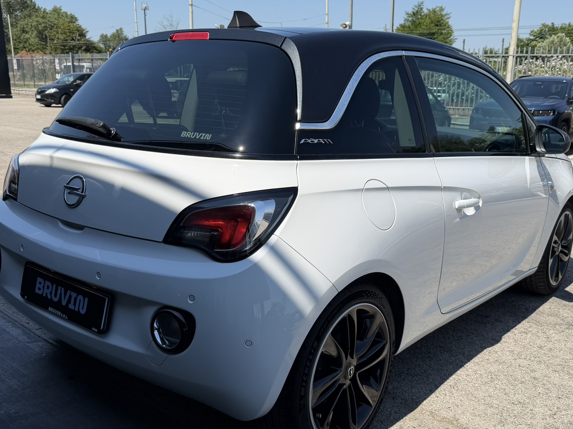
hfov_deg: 52.6
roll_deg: -1.2
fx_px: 579
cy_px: 240
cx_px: 310
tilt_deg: -15.4
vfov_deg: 40.6
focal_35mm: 35
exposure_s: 1/5319
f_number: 1.78
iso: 80
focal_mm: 6.76
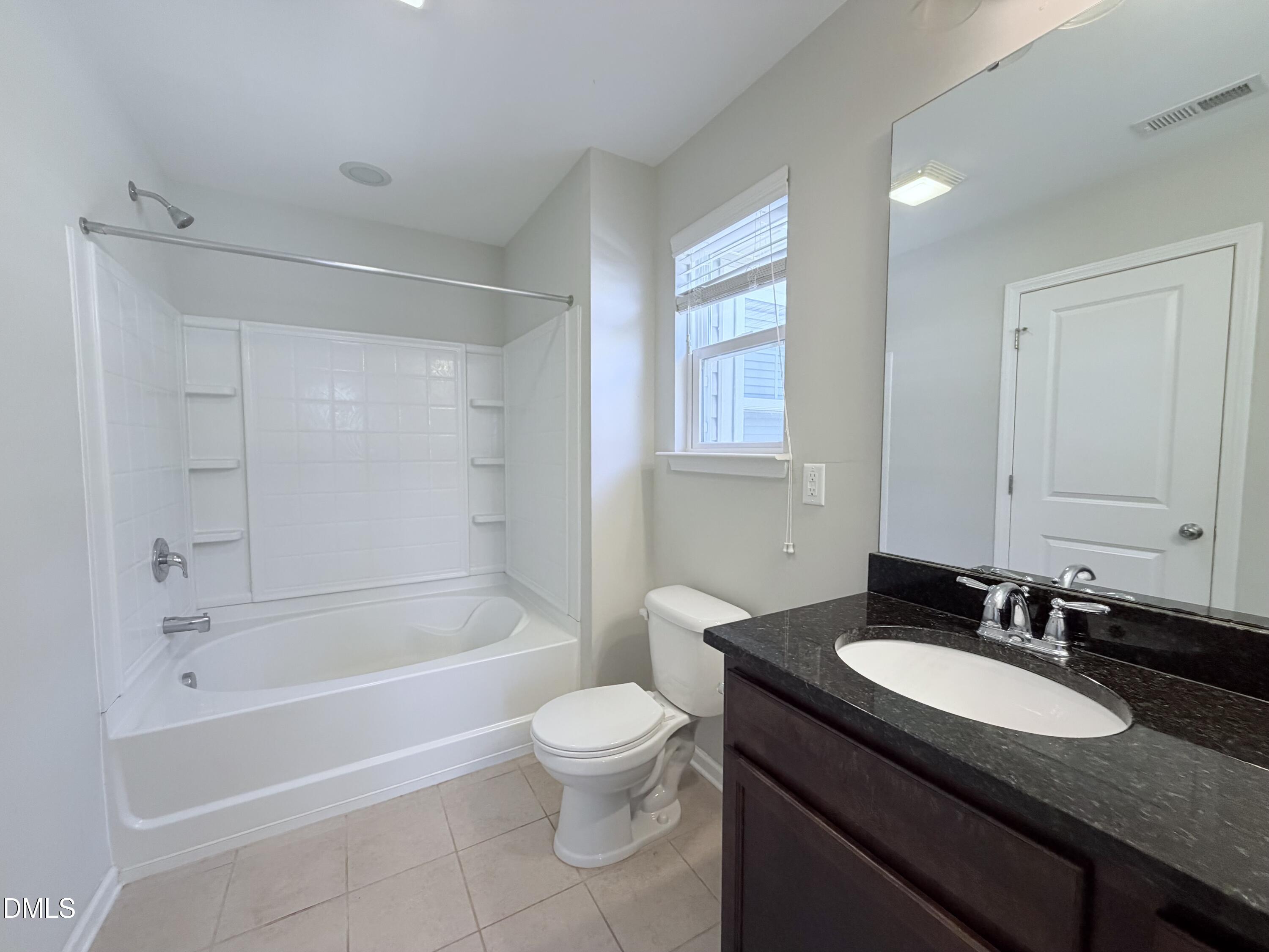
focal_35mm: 14
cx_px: 634
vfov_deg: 85.7
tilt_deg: -1.2
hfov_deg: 102.1
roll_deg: +0.2
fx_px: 513
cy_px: 476
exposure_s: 1/120
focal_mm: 2.22
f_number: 2.2
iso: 250
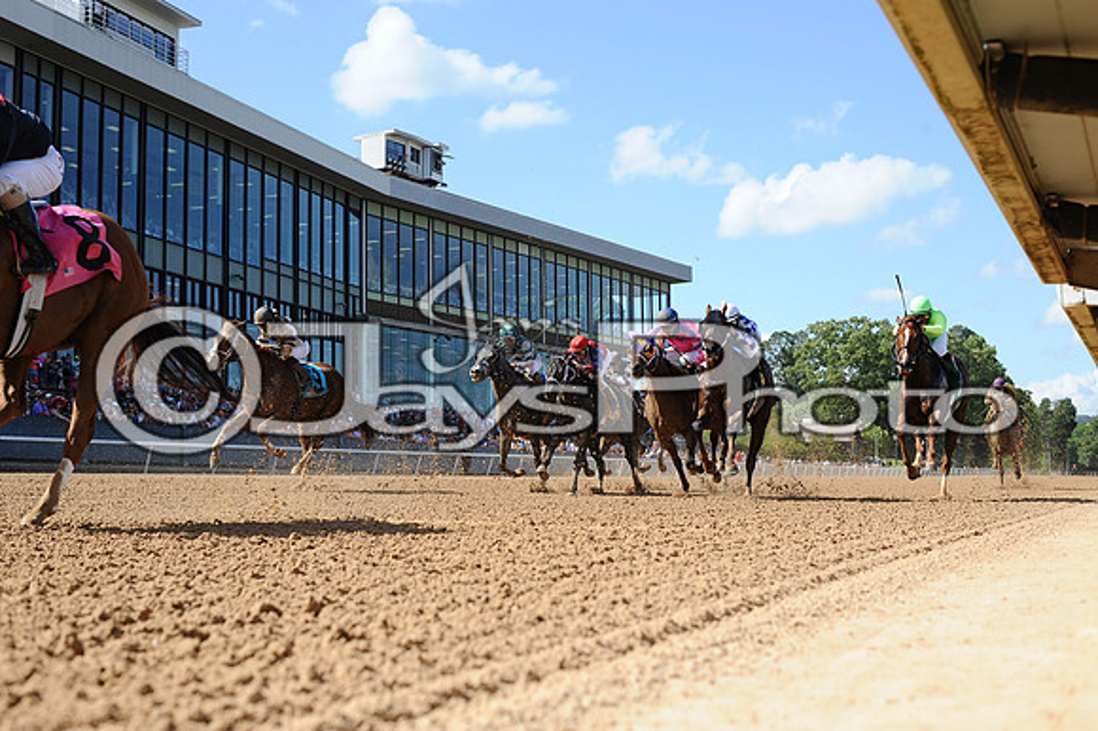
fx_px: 1524
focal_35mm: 50
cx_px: 549
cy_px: 366
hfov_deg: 39.6
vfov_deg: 27.0
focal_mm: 50
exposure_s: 1/2000
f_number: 5.6
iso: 500
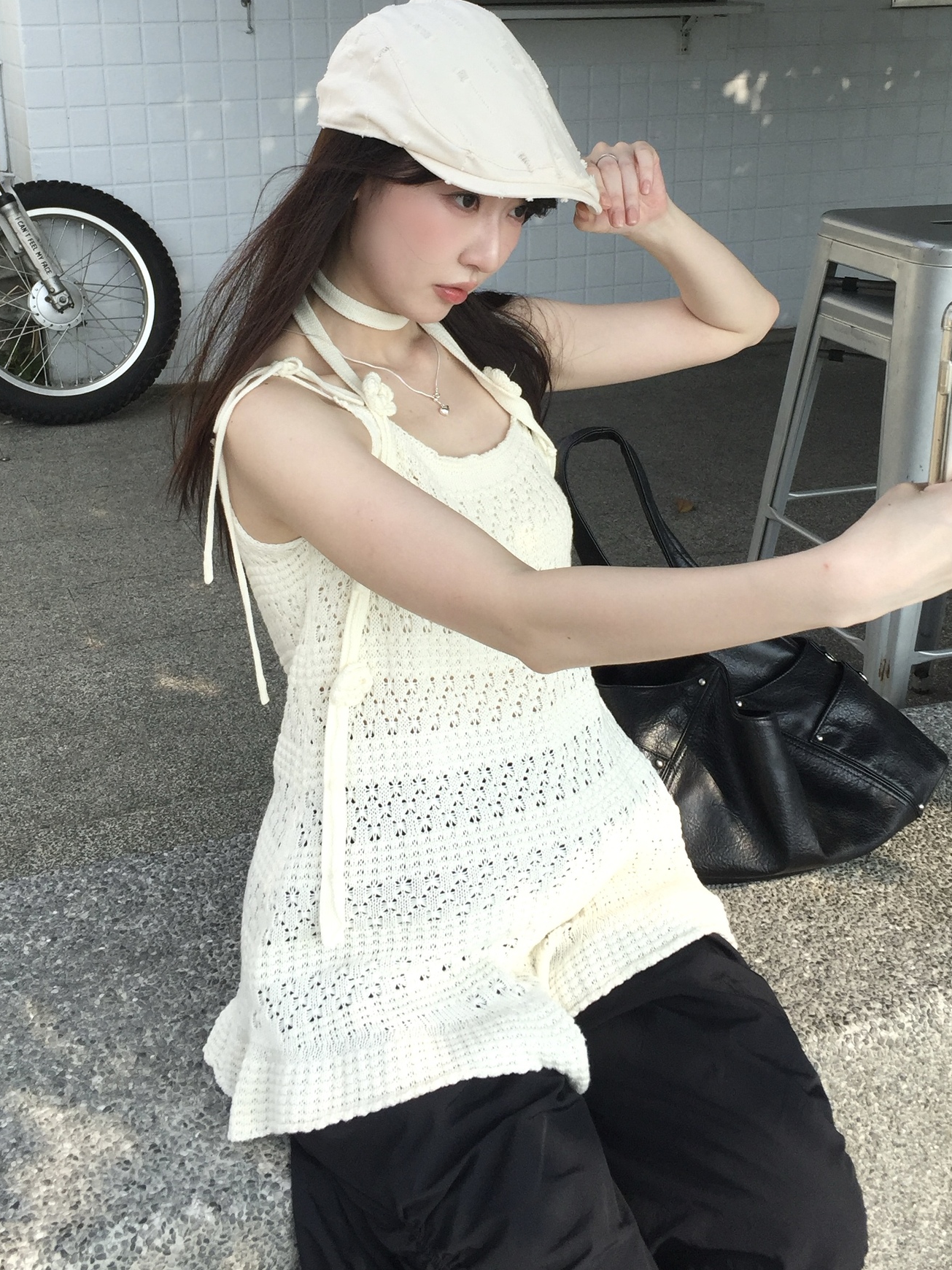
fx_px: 1467
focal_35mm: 40
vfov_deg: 46.1
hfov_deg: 36.0
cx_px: 468
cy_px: 420
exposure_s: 1/1412
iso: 32
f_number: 2.2
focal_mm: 4.15
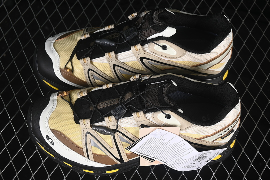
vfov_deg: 18.2
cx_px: 135
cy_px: 90
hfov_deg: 27.0
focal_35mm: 75
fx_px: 562
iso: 160
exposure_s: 1/60
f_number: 7.1
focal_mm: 50
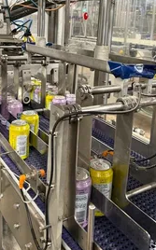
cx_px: 70
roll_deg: -2.1
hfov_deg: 33.5
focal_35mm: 38
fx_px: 259
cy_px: 76
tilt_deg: -10.5
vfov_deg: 50.3
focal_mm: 6.76
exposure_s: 1/60
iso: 400
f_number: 1.78
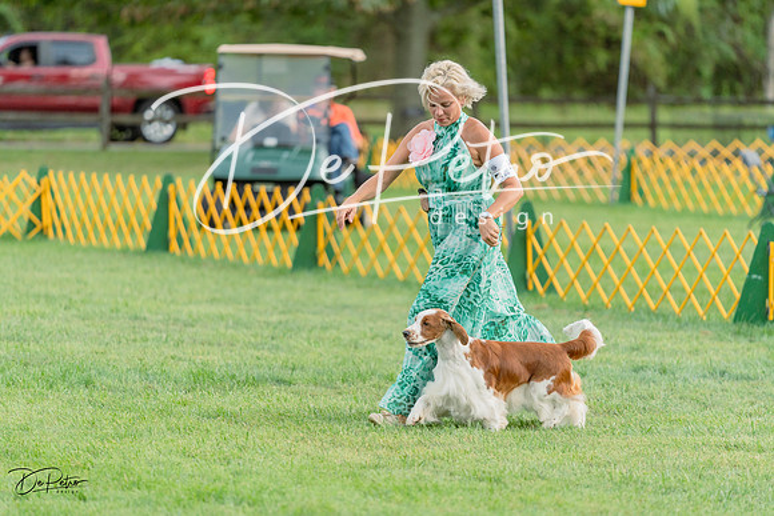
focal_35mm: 200
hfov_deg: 10.3
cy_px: 258
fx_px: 4301
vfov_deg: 6.9
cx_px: 387
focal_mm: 200
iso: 1000
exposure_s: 1/640
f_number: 2.8
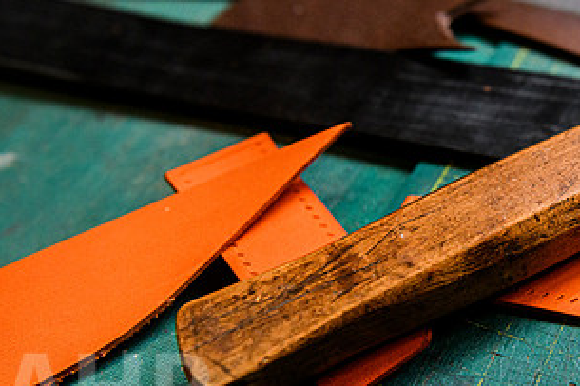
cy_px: 218
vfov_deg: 22.6
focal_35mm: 60
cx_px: 518
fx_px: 966
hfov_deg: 31.9
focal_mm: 29
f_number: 4
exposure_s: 1/250
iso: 1250
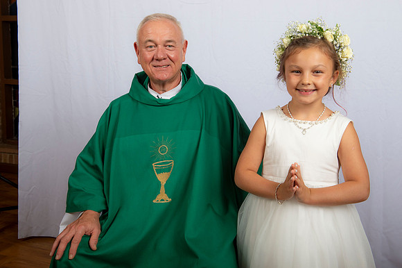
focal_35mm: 42
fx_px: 469
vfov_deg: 31.9
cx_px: 201
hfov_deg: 46.4
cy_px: 134
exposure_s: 1/200
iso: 320
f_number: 8
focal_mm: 42
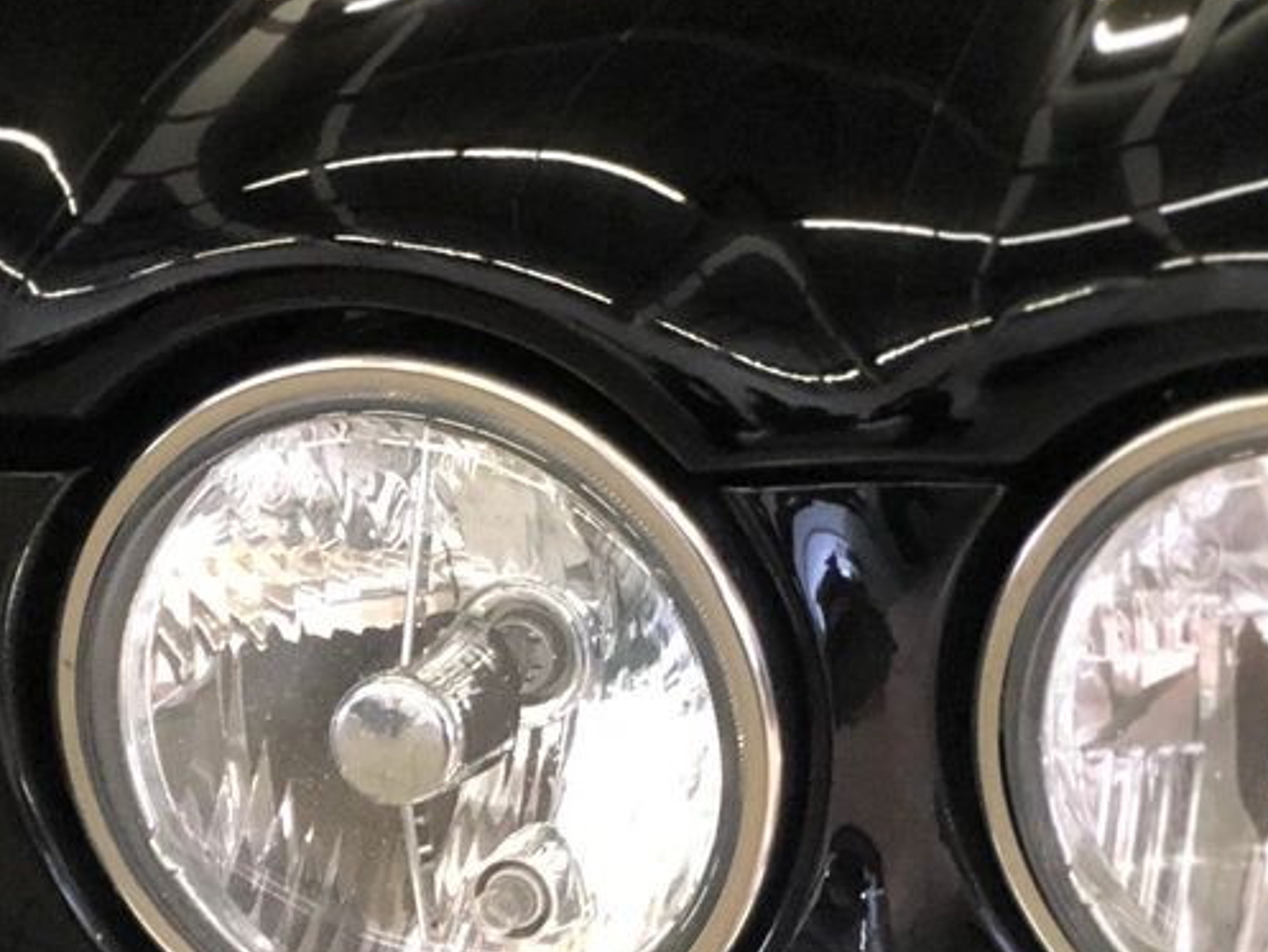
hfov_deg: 11.8
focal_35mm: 165
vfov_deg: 9.0
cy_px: 36
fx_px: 6045
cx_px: 1383
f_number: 2.8
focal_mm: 6.6
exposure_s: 1/30
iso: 500
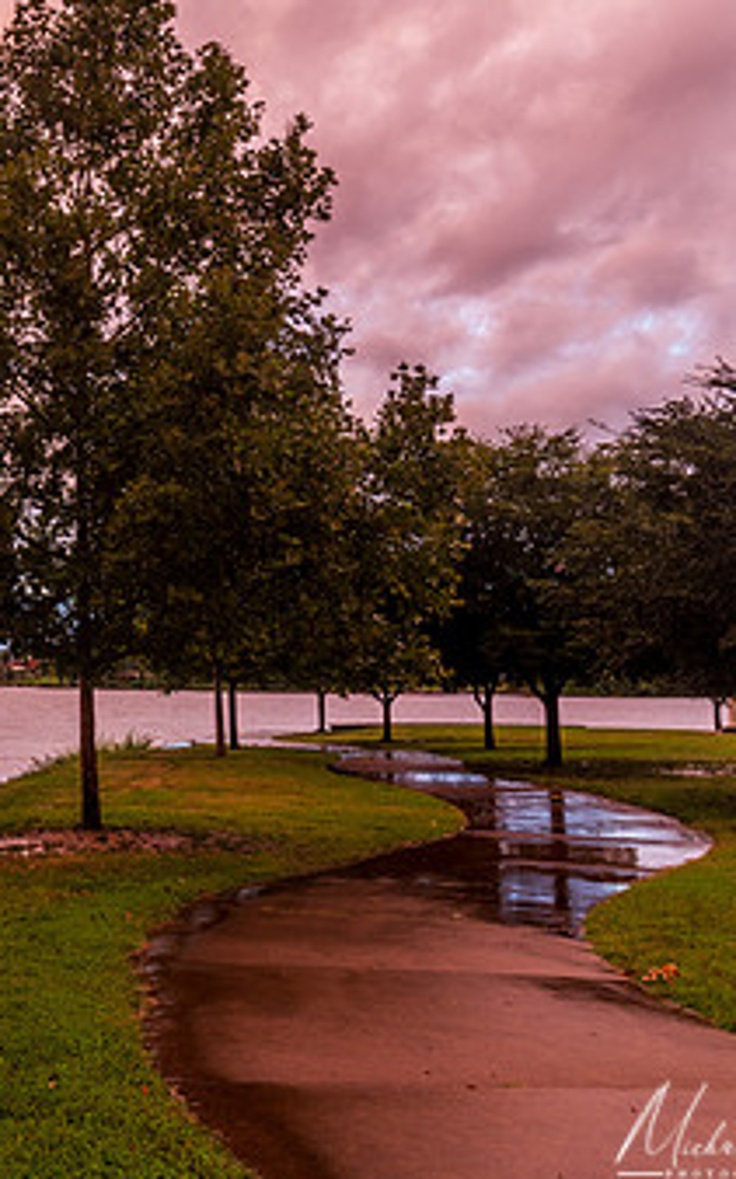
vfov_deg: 47.2
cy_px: 535
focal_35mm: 42
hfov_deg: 27.3
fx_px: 1349
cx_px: -122
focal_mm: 24
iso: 100
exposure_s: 1/5
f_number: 13
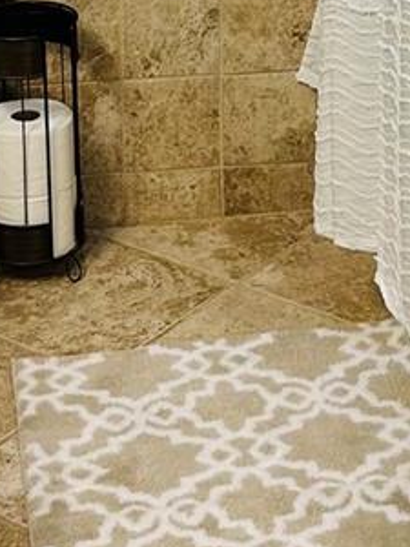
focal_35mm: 133
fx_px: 2100
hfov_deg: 11.1
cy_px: -233
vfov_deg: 14.0
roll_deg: +0.4
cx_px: 297
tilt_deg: -13.4
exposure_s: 1/60
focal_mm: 5.7
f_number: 1.5
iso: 80
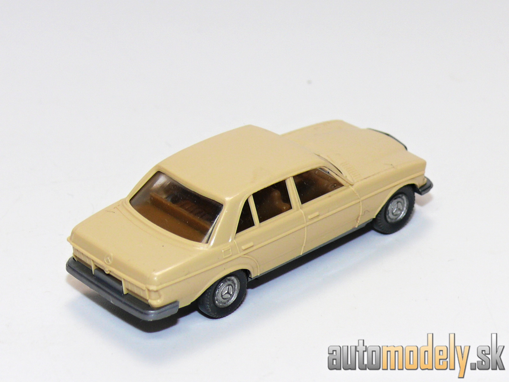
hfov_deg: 14.6
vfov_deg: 11.0
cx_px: 254
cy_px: 191
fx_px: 1985
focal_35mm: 135
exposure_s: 1/30
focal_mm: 16.1
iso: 100
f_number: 4
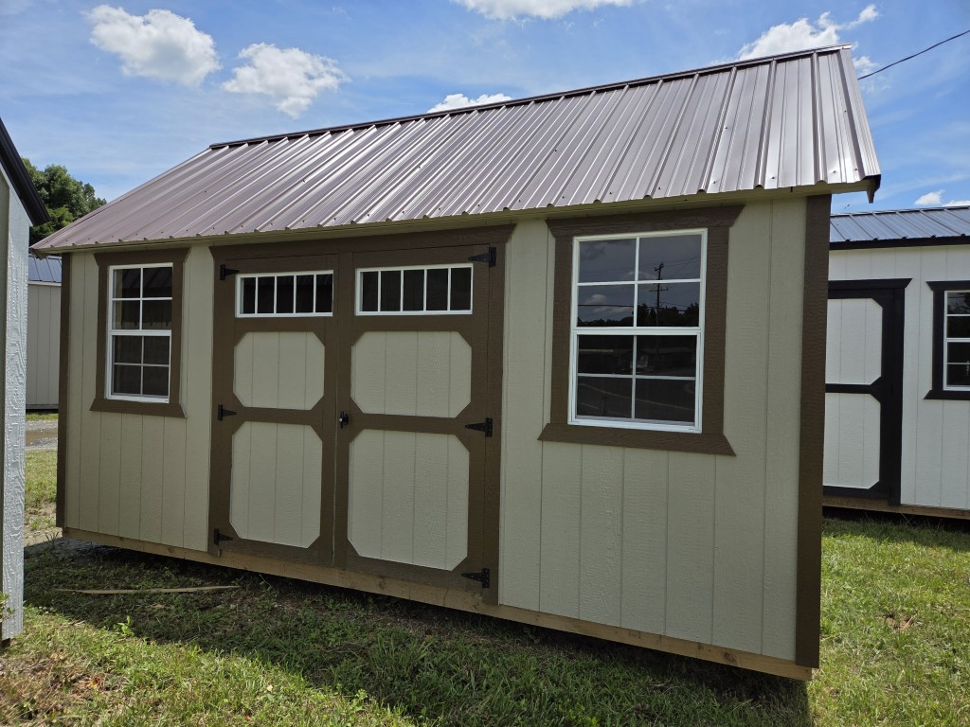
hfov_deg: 73.9
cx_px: 485
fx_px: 644
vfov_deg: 58.9
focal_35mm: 23
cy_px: 364
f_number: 1.8
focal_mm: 5.4
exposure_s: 1/5129
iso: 80
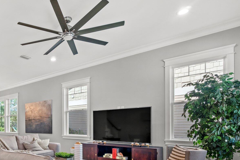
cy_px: 123
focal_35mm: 26
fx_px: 173
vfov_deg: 47.5
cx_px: 40
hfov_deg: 62.0
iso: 400
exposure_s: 1.3
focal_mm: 10
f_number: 8
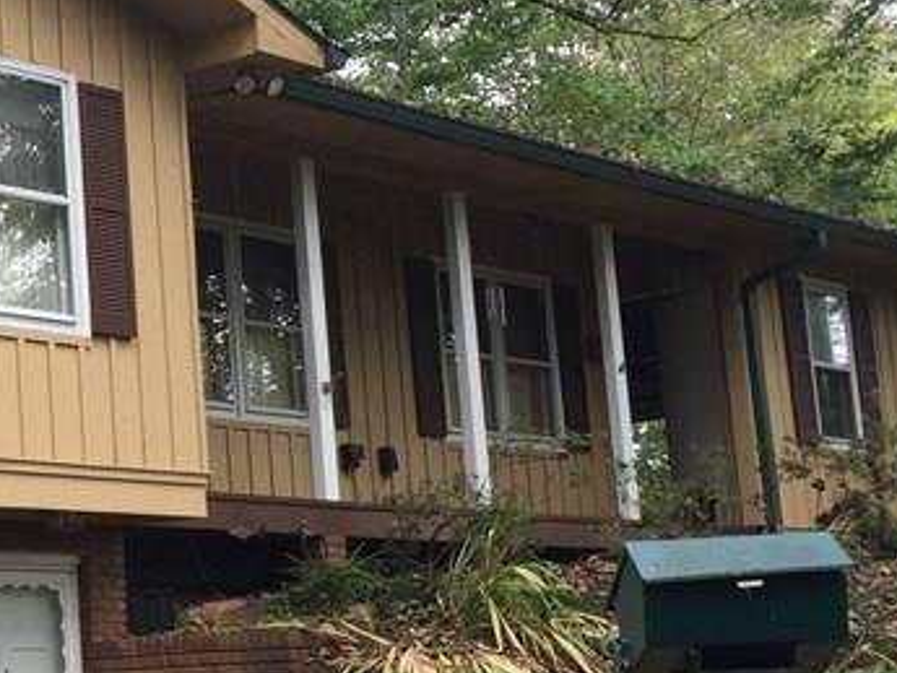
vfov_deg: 17.2
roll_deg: +0.6
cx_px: -231
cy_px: 392
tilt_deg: +7.9
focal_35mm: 86
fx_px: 2229
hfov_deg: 20.9
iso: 32
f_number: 2.2
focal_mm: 4.15
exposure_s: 1/177
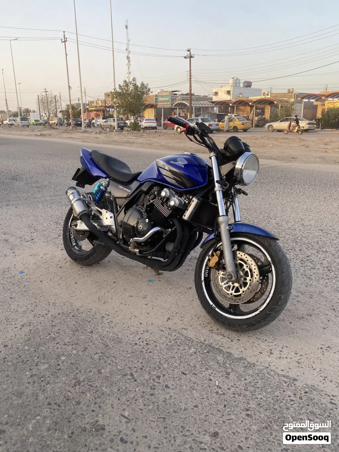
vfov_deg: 67.3
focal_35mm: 26
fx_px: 339
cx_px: 170
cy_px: 226
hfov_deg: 53.1
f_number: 1.8
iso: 32
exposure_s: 1/312
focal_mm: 4.25
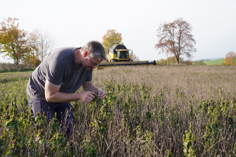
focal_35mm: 35
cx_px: 118
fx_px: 229
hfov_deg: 54.4
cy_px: 78
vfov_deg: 37.9
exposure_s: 1/160
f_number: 5
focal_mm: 35
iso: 100
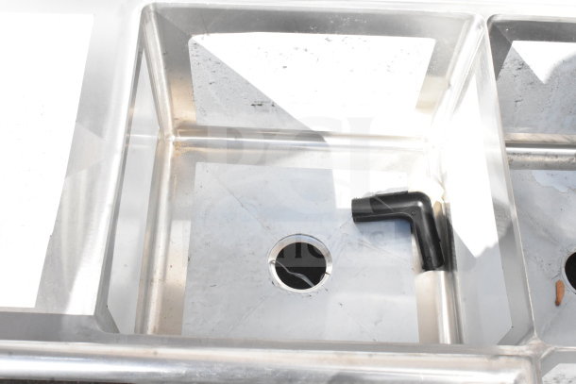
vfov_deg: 29.9
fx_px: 720
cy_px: 192
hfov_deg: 43.6
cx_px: 288
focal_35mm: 45
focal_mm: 30
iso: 6400
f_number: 20
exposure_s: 1/1600
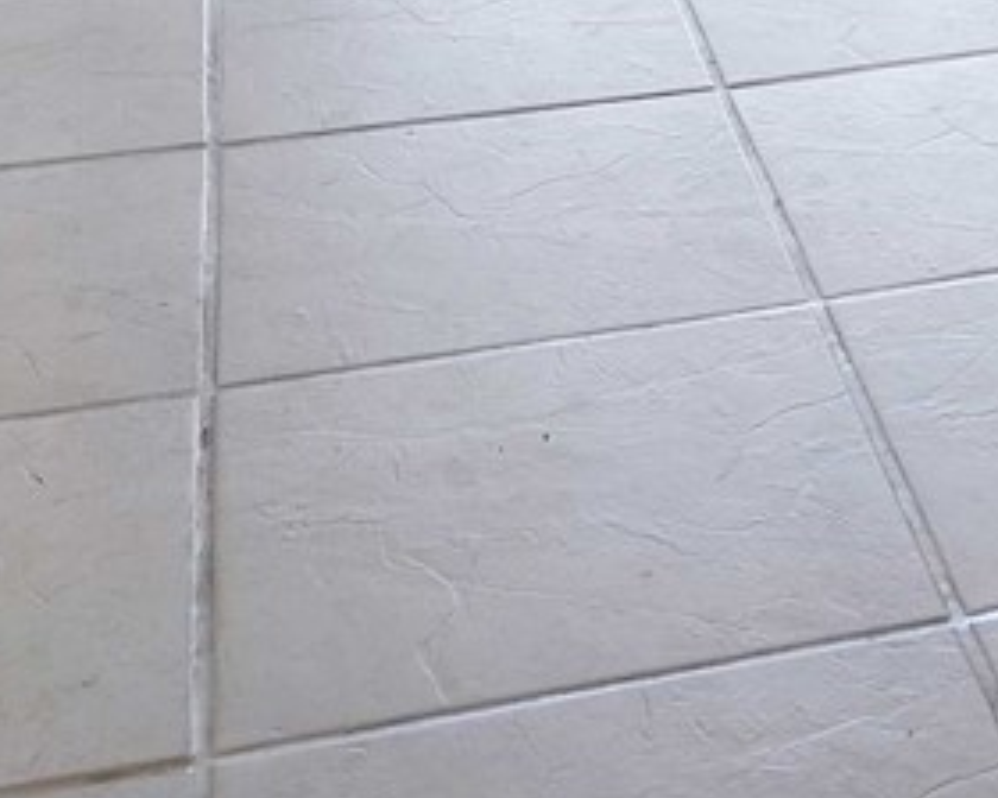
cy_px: -1049
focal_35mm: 91
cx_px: 1194
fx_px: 2688
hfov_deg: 19.8
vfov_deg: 13.2
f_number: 5
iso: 640
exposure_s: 1/200
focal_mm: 16
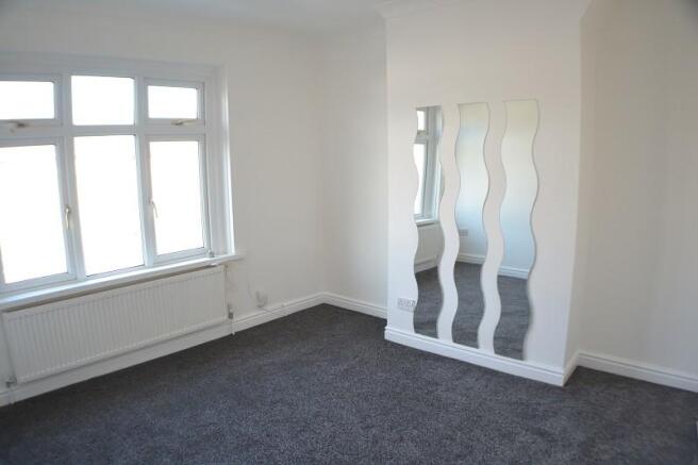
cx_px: 349
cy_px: 232
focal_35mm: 30
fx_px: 581
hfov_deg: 61.9
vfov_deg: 43.6
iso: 400
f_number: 3.8
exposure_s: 1/80
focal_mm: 20
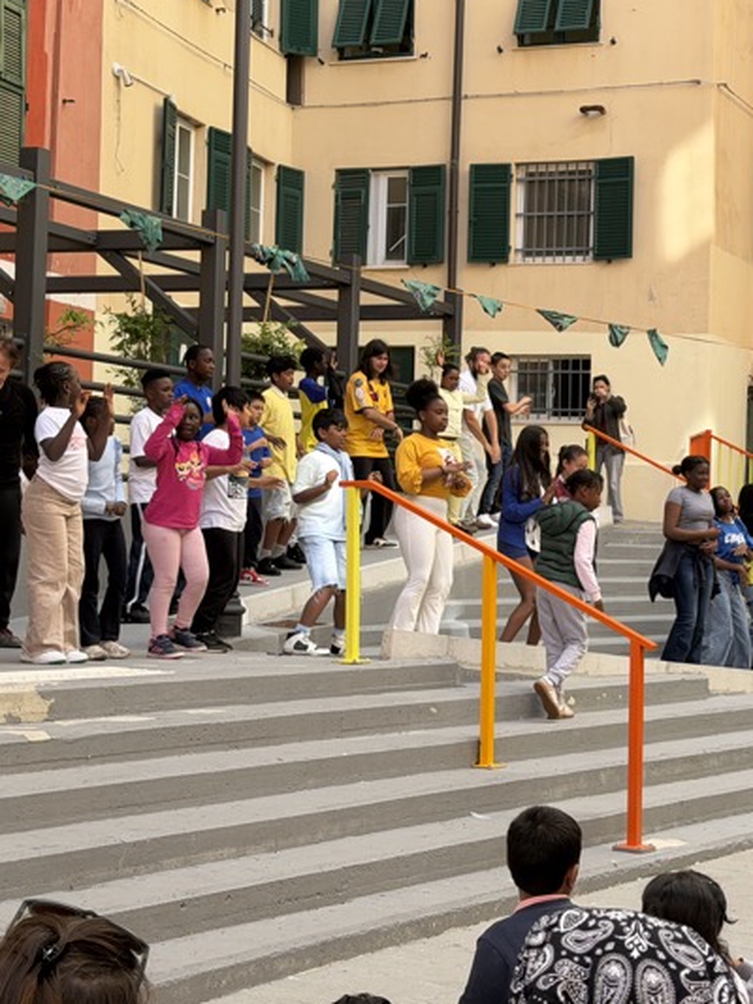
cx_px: 407
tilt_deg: +3.6
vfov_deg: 27.0
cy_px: 446
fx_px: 2087
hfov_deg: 20.4
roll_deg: -2.0
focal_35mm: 72
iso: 64
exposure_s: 1/837
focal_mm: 6.76
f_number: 1.78
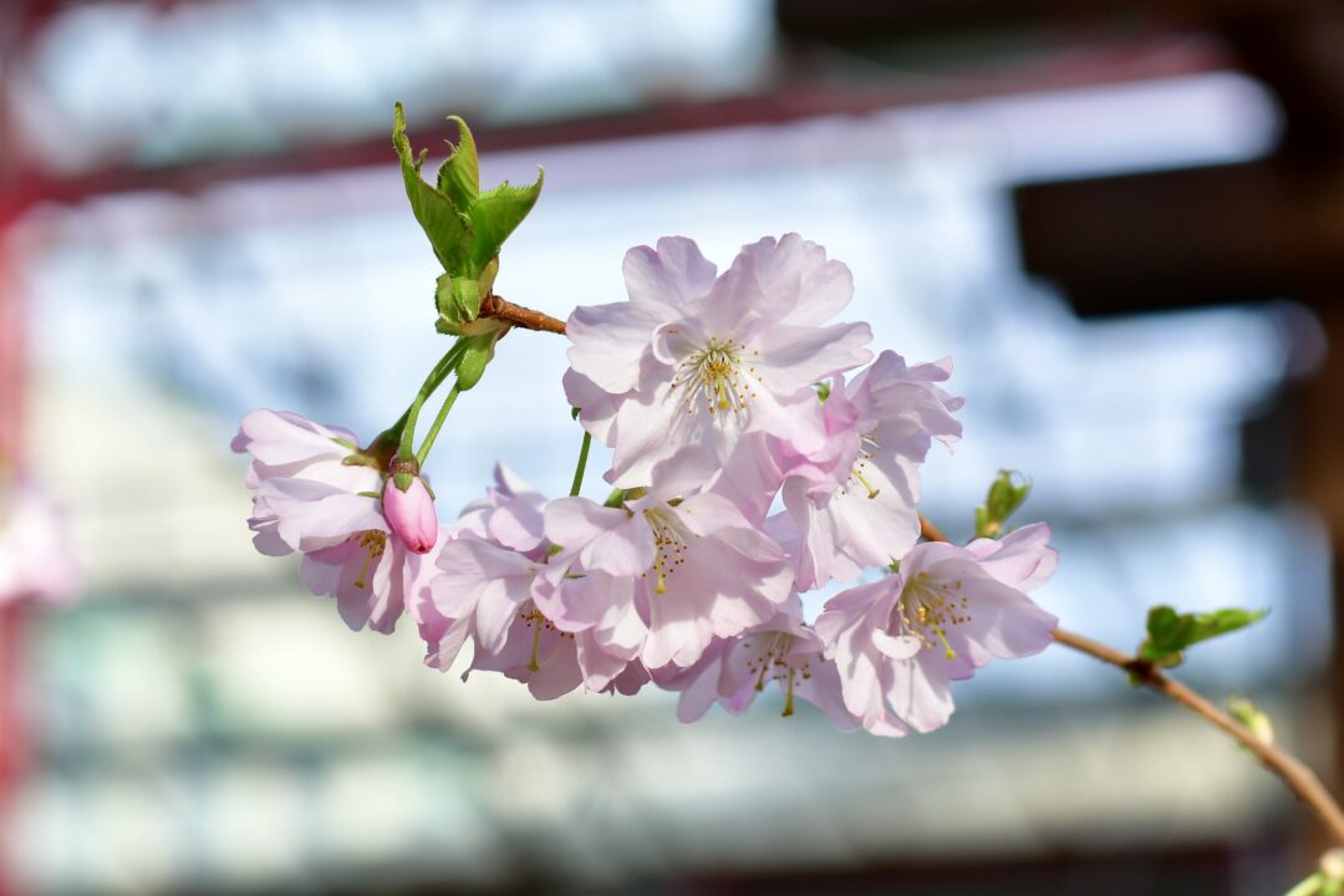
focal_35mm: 75
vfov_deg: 18.2
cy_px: 448
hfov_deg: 27.0
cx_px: 672
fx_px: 2800
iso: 160
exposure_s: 1/400
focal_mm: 50
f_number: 4
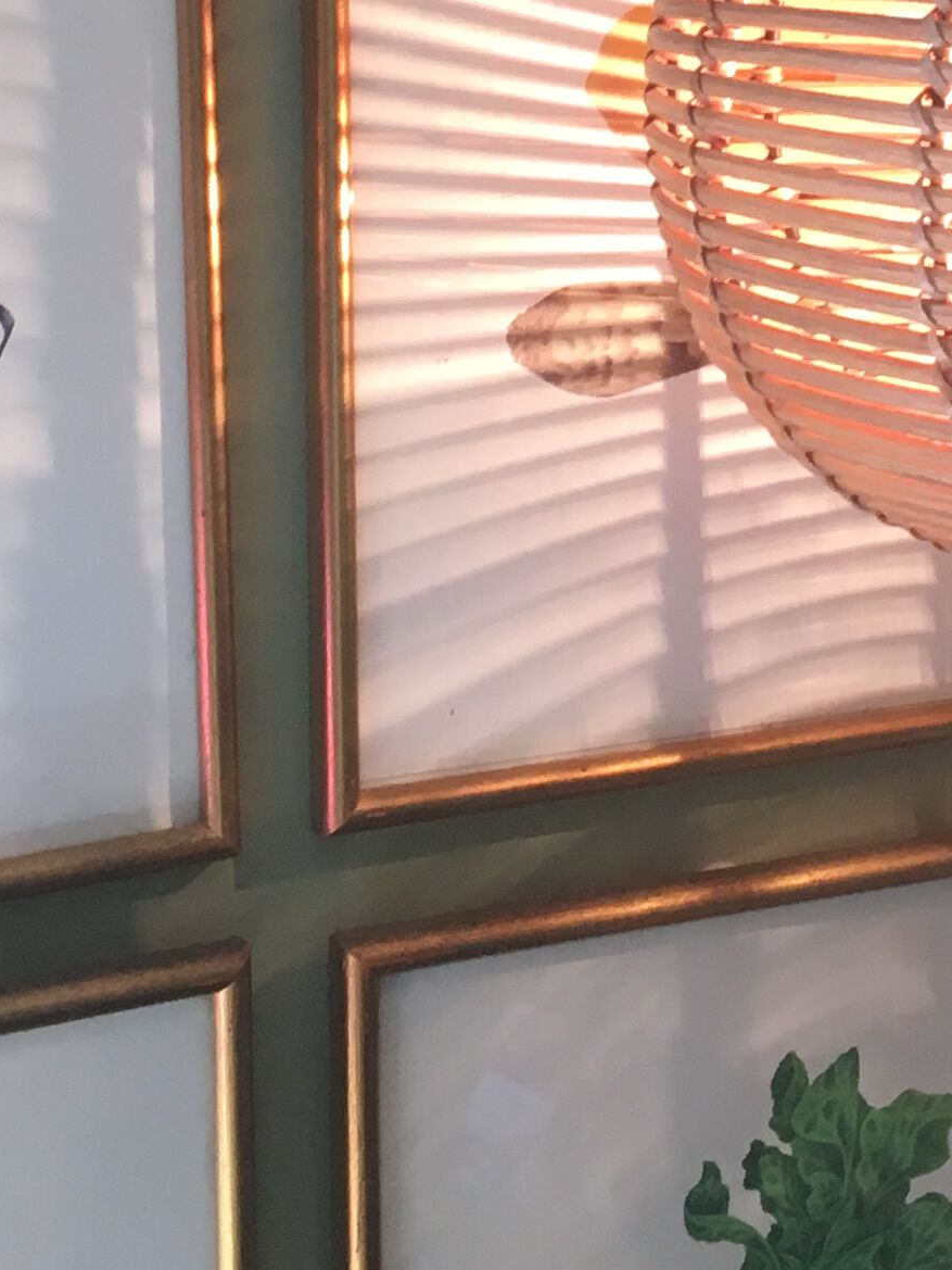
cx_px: 718
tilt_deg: +0.7
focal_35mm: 100
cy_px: -226
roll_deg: +1.0
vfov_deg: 18.7
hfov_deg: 14.7
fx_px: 3666
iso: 40
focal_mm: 4.15
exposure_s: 1/33
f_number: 2.2
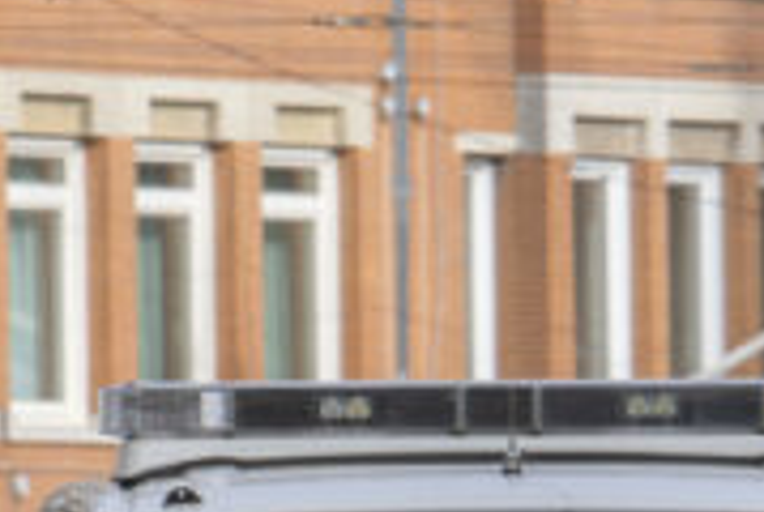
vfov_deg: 1.1
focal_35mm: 1285
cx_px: 405
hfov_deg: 1.6
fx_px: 27315
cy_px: 721
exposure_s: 1/320
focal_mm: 200
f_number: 8
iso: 200
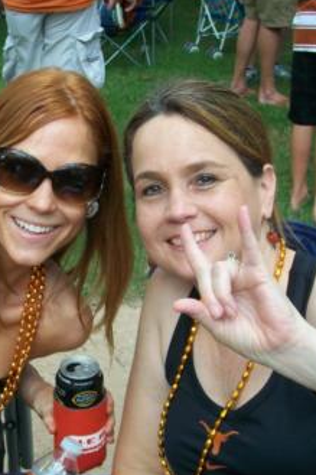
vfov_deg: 25.7
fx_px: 1041
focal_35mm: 79
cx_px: 114
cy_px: 266
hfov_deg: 17.2
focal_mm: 8.8
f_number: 3.6
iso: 64
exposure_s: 1/80
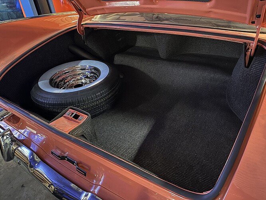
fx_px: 184
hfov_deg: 71.6
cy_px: 100
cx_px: 133
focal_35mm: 24
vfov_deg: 56.8
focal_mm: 6.86
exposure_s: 1/17
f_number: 1.78
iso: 1250
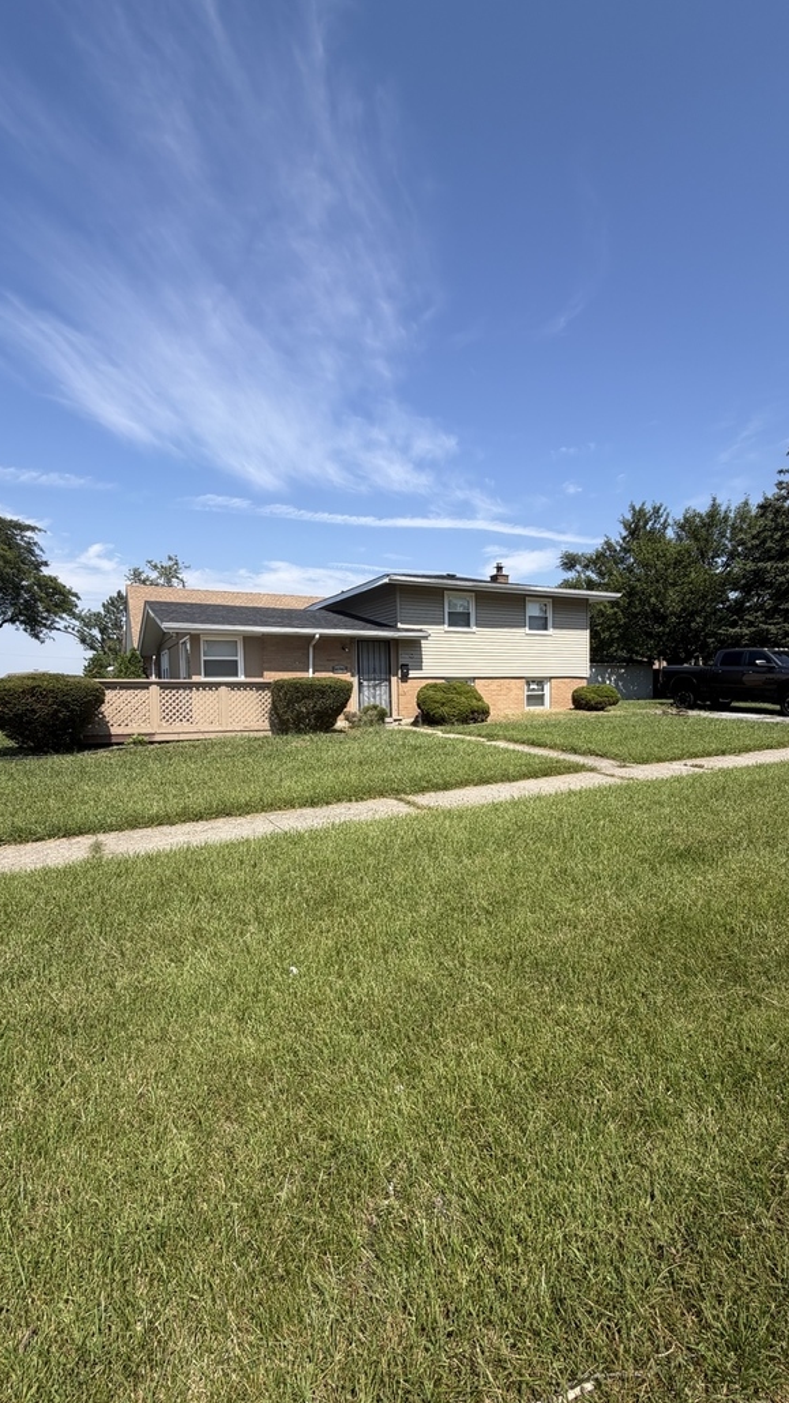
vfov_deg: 99.3
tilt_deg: -3.0
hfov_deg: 67.0
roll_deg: +0.0
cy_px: 726
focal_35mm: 16
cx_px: 403
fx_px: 595
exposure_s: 1/789
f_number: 2.2
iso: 20
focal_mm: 2.22
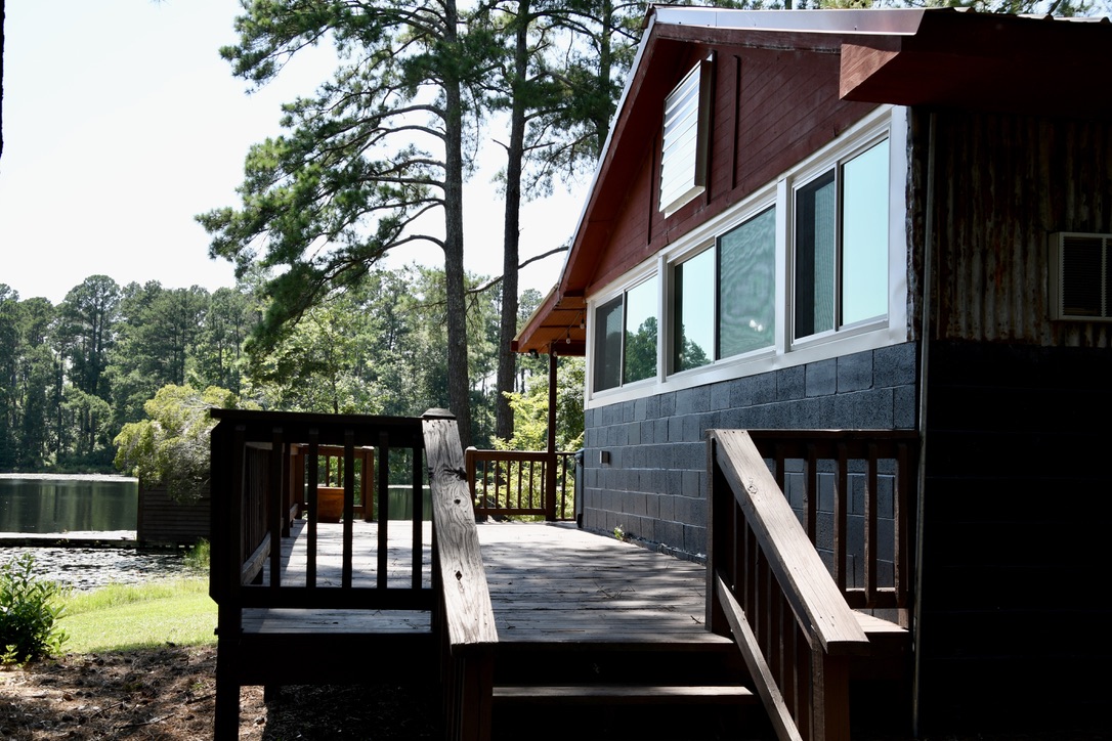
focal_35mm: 36
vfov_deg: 36.9
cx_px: 556
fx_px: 1112
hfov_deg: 53.1
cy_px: 370
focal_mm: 24
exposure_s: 1/320
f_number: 6.3
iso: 250
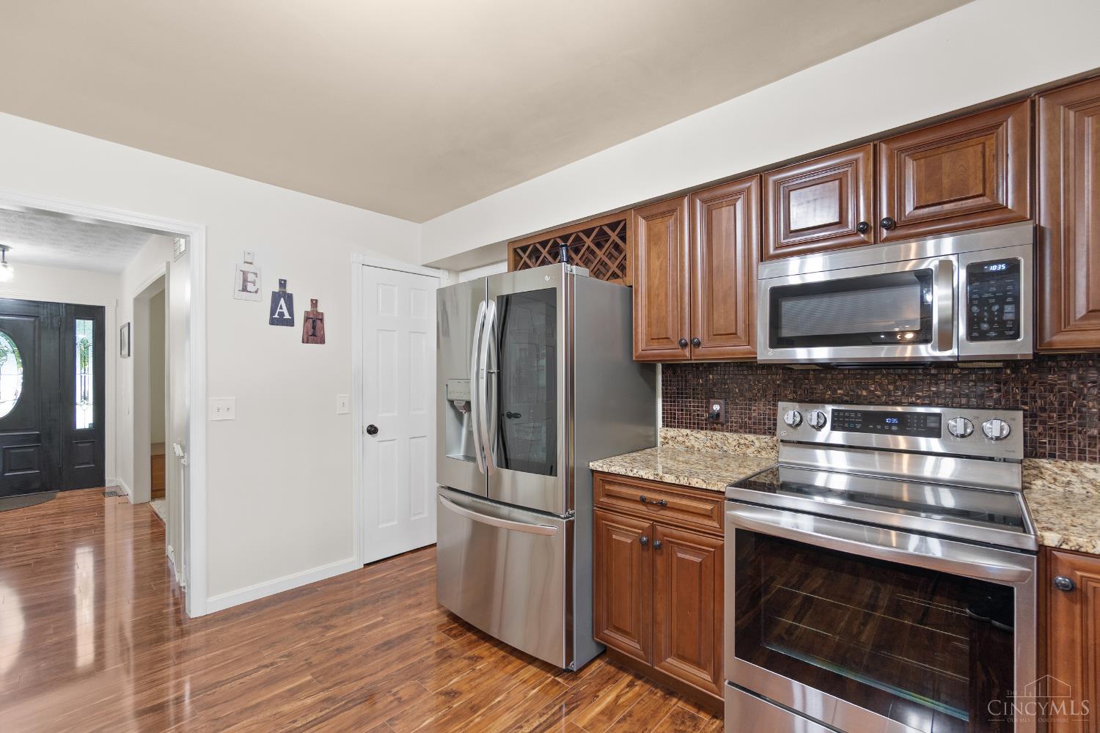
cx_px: 550
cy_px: 366
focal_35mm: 15
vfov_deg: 77.3
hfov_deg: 100.4
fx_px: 458
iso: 400
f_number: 5
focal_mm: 10
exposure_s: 1/5
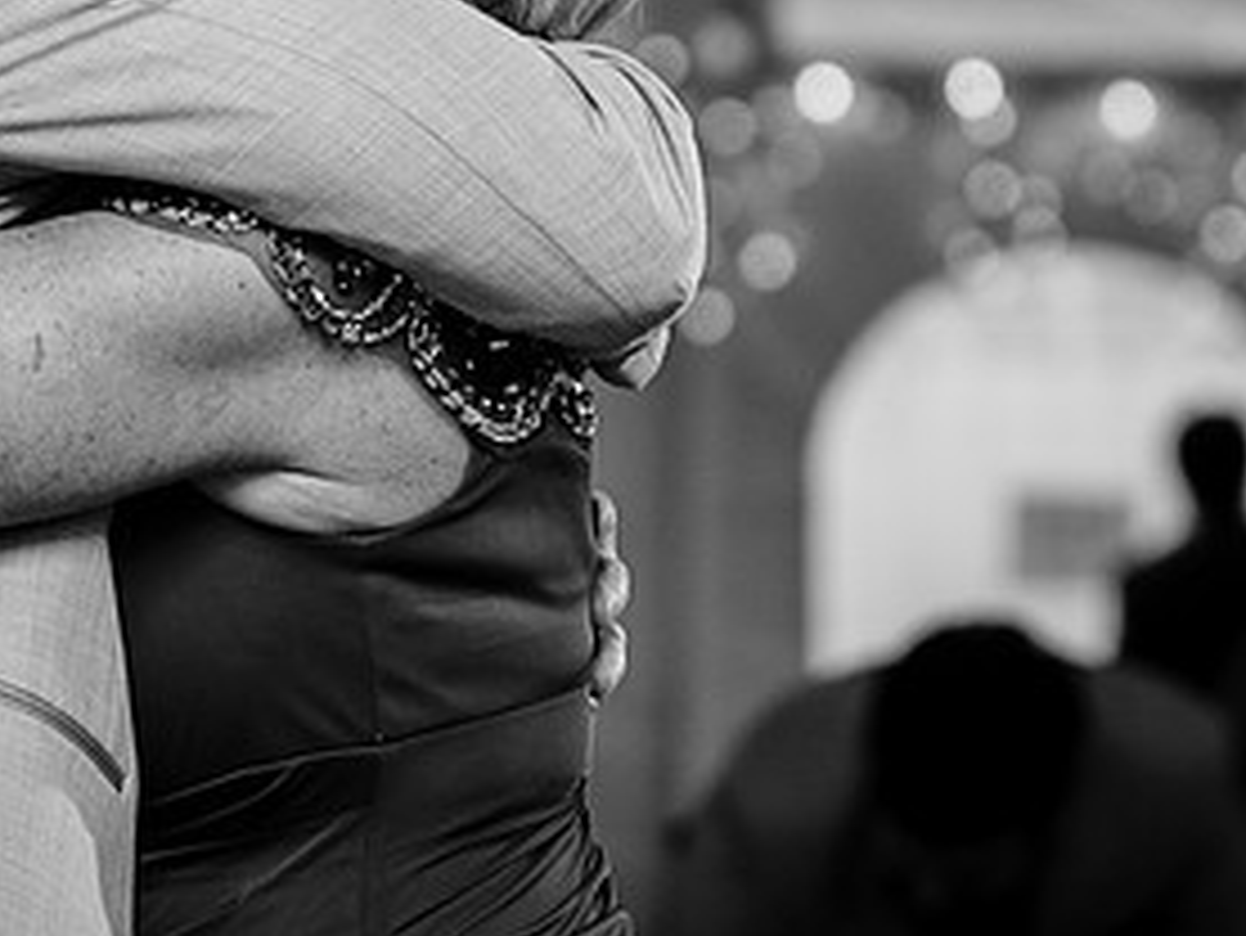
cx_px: 640
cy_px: 190
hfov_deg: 6.5
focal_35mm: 307
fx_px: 11055
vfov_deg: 4.8
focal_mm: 80
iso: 500
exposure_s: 1/250
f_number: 2.8
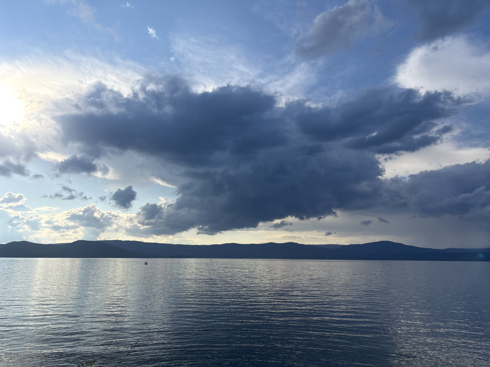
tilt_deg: +11.2
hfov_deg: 67.3
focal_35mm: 26
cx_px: 245
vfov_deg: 53.1
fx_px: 368
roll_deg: -1.2
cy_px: 184
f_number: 1.6
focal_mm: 5.96
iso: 50
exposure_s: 1/1876
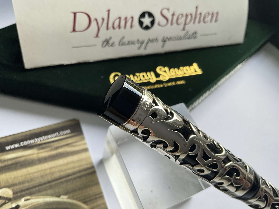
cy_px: 104
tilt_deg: -56.5
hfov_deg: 61.7
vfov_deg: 48.2
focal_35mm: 29
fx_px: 234
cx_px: 140
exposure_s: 1/122
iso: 25
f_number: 1.8
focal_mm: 3
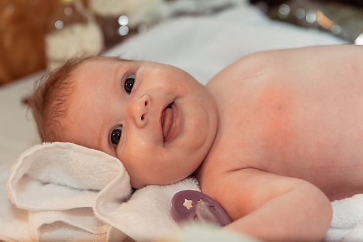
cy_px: 92
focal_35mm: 82
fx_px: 826
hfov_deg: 24.7
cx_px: 138
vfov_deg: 16.6
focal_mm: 66
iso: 2500
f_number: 3.5
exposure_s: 1/250
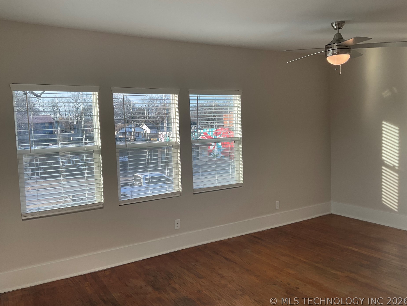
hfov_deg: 60.0
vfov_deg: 46.8
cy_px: 150
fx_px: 353
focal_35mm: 30
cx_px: 201
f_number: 1.8
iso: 20
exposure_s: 1/120
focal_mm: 3
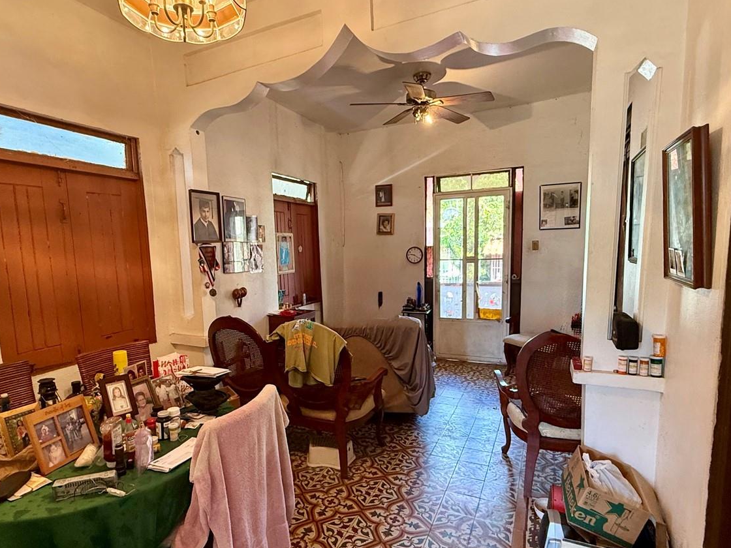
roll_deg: +1.8
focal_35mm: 20
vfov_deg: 65.9
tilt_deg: -6.2
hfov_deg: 81.6
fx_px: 422
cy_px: 295
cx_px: 335
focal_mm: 2.22
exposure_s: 1/60
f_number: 2.2
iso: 400
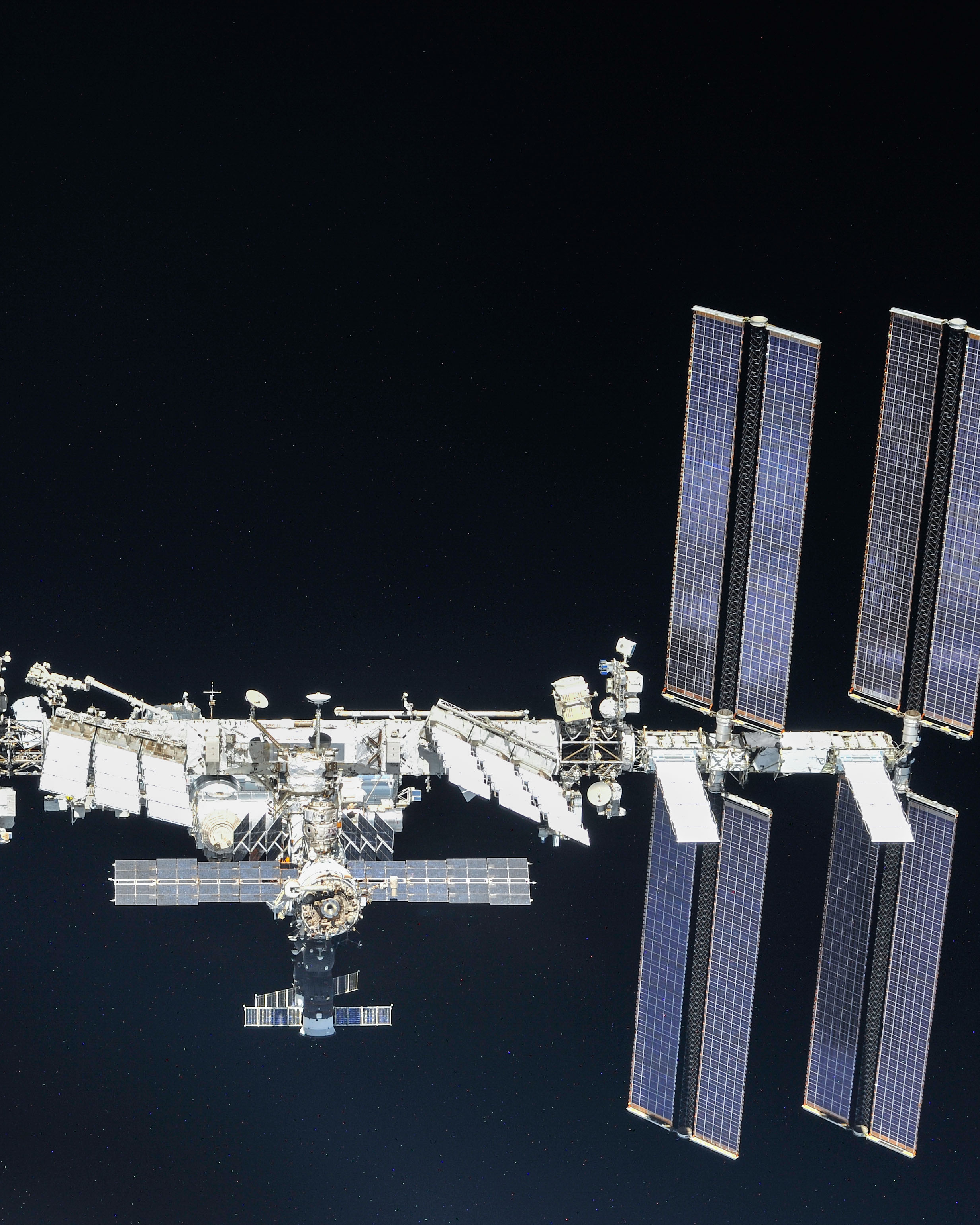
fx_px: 3480
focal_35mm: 96
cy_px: 800
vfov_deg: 19.9
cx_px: 408
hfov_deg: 16.0
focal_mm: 52
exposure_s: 1/400
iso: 200
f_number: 8
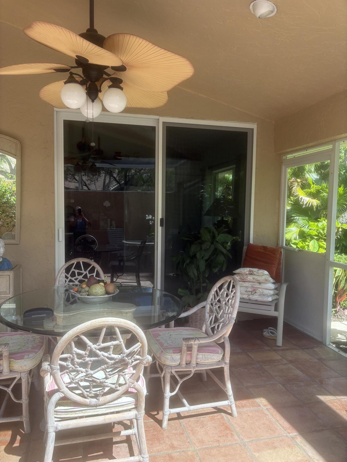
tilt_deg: -4.6
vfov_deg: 67.3
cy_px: 231
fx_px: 348
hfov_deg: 53.1
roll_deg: -1.7
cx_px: 174
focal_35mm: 26
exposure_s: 1/523
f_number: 1.6
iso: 64
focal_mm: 5.96
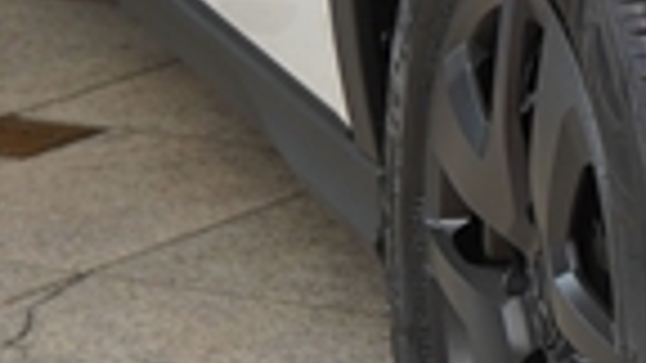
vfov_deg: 3.8
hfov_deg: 6.6
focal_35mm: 313
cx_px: 1471
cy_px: -334
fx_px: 5361
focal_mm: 28
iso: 160
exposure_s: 1/100
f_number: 4
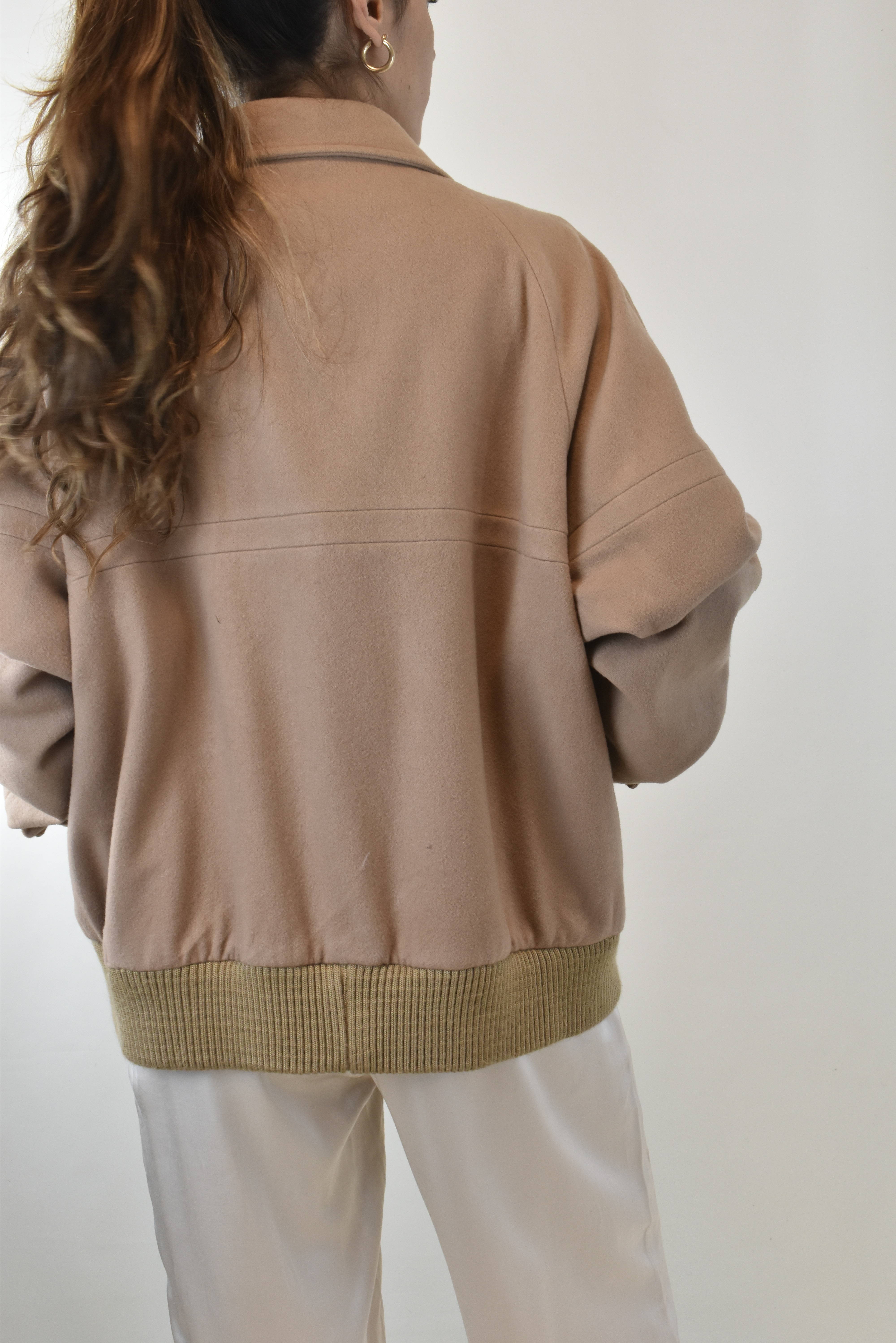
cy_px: 672
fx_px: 1624
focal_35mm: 44
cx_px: 448
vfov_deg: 45.0
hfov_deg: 30.8
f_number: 11
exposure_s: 1/50
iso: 1000
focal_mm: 29
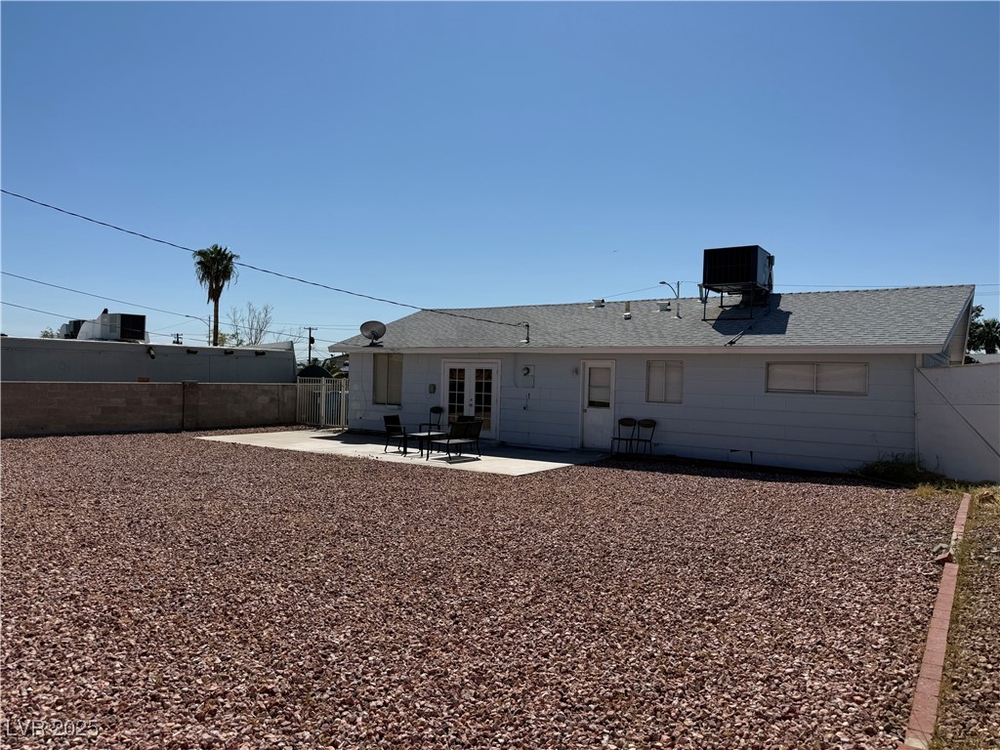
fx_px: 693
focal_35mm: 24
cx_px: 500
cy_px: 375
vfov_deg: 56.8
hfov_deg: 71.6
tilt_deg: -0.3
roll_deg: -1.3
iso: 80
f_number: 1.78
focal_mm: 6.76
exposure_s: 1/10309
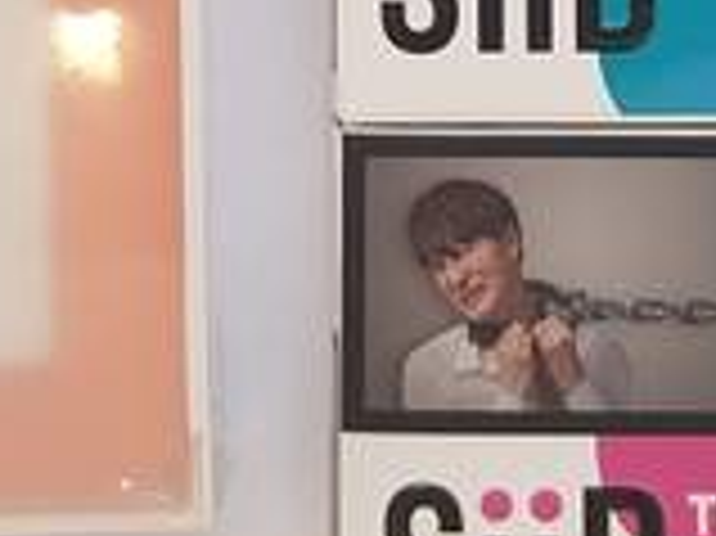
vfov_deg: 14.9
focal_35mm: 95
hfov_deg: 20.6
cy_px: -146
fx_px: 1964
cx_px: 419
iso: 64
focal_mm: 4.2
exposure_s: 1/60
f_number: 1.7
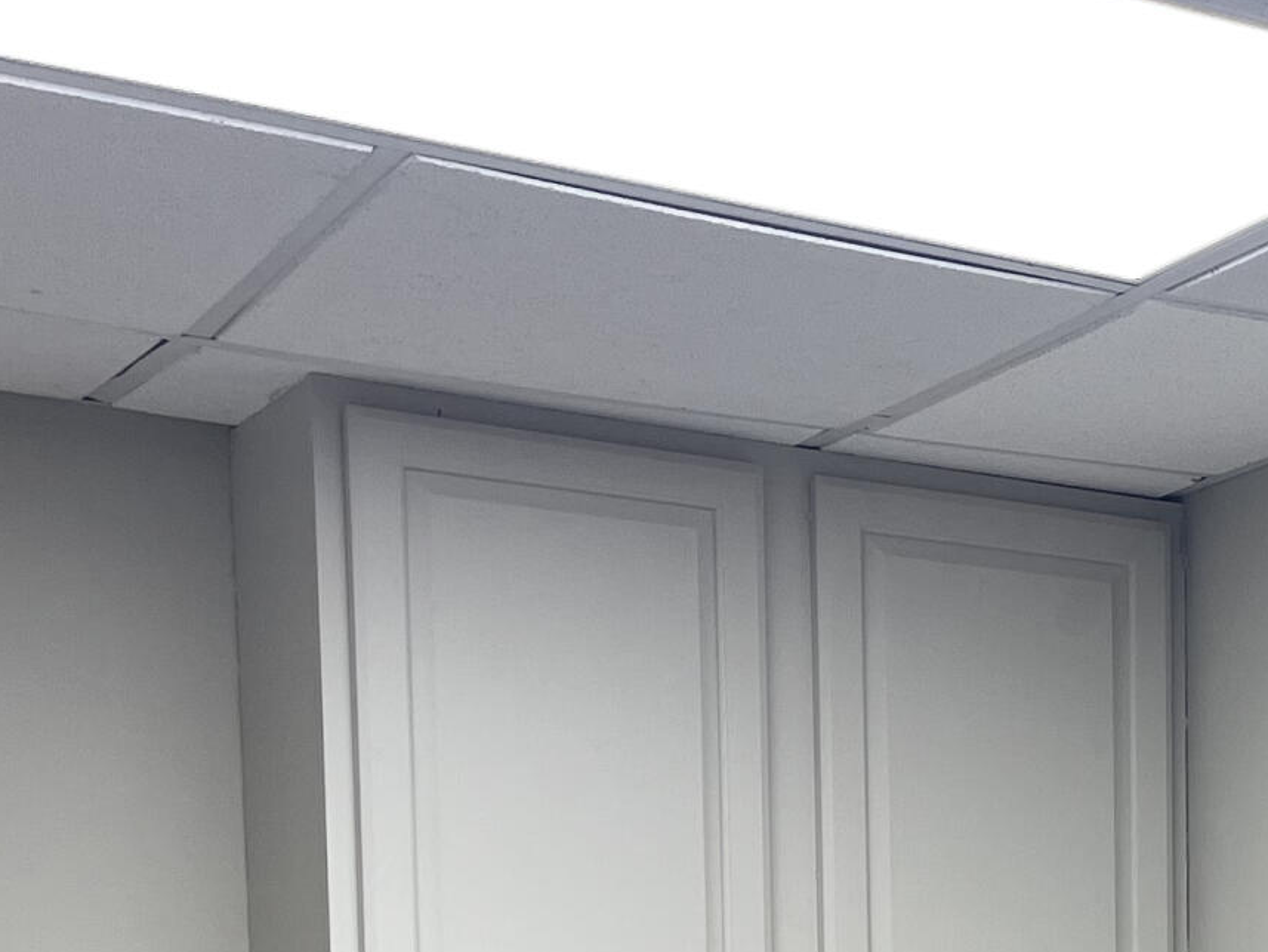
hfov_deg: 20.2
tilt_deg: -5.7
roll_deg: -0.4
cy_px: 1621
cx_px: 1527
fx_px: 3334
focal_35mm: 91
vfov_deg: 14.6
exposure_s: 1/120
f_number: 1.6
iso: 64
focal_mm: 5.1
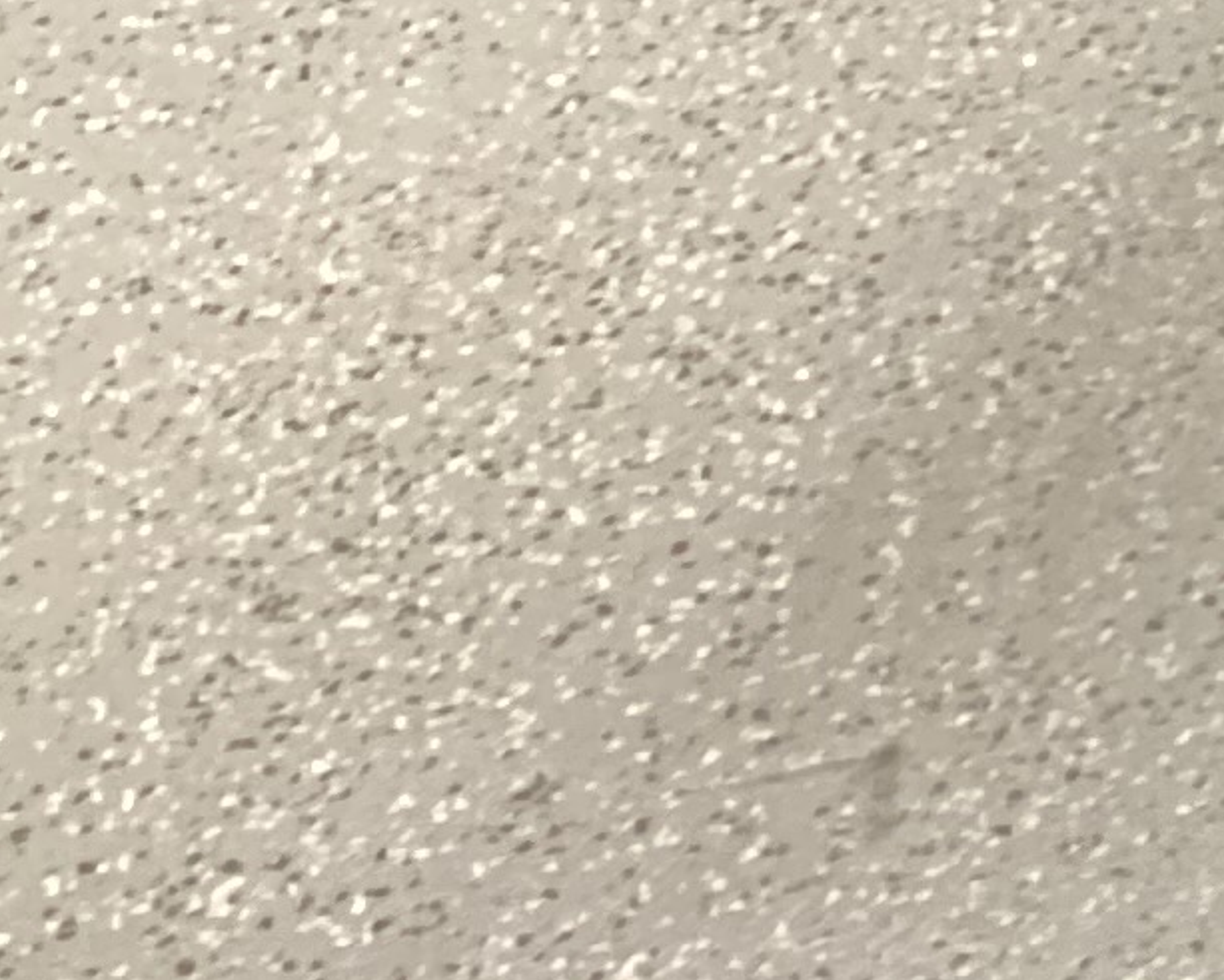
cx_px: 3061
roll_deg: +3.7
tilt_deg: -37.3
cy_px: -94
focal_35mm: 161
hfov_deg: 10.2
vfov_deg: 9.5
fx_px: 5835
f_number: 2.4
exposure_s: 1/33
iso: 400
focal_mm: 3.3
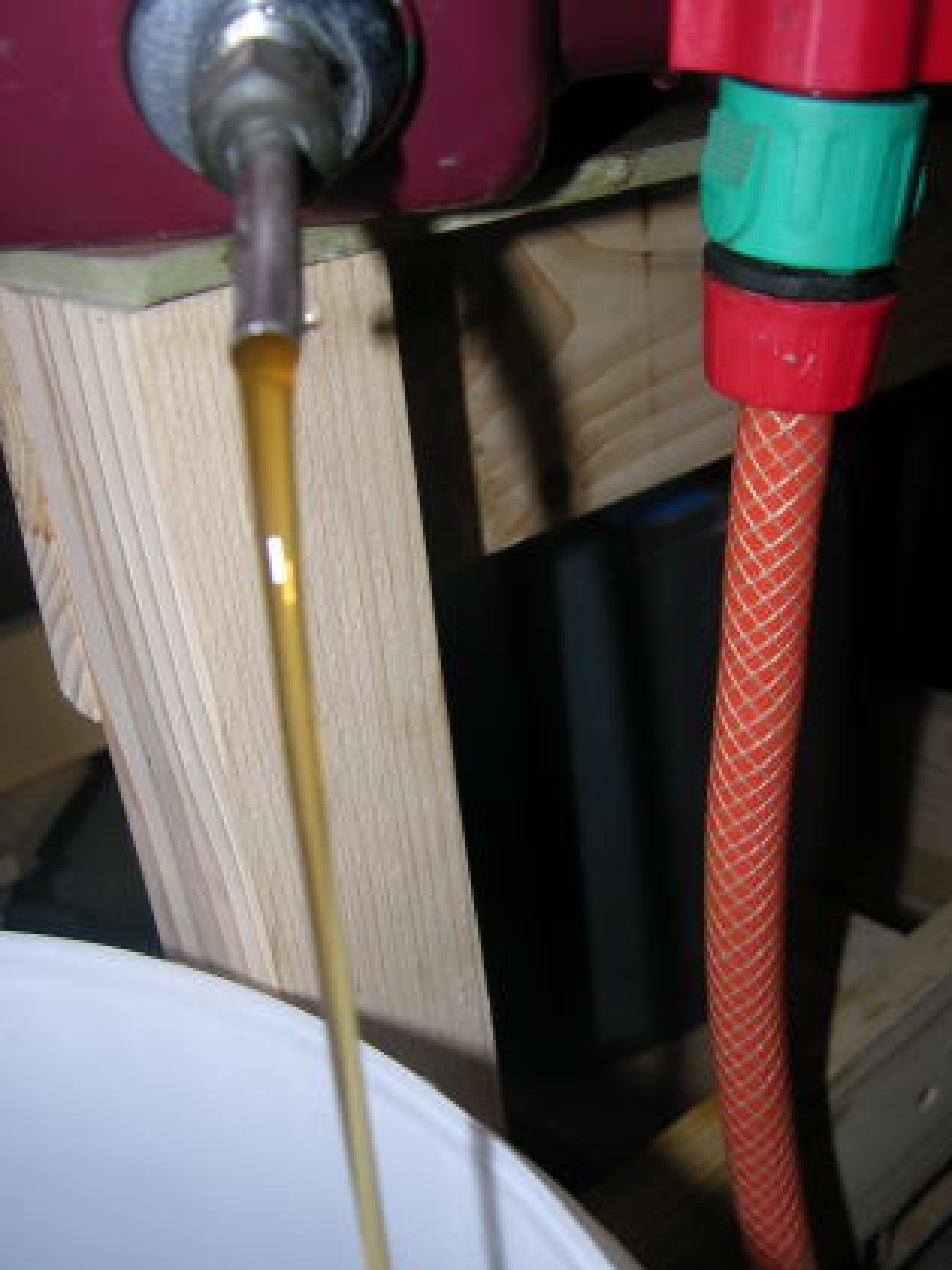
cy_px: 677
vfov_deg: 46.8
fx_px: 1467
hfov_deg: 36.0
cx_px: 496
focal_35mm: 40
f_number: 2.8
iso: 50
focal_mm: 8.9
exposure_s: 1/60.1
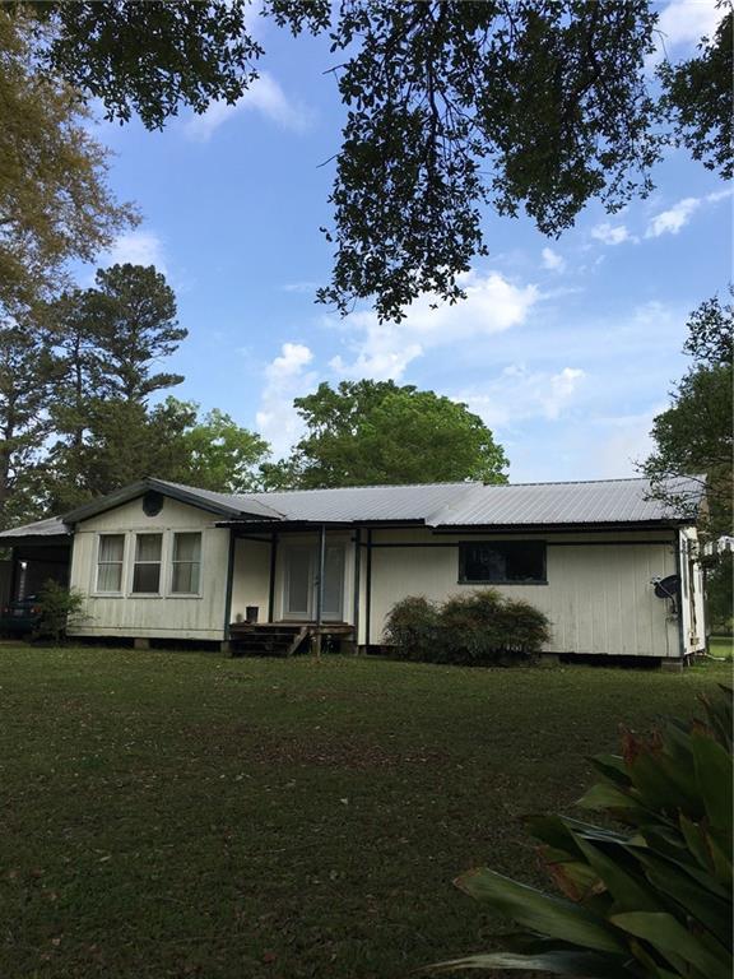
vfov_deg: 61.7
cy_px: 490
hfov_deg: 48.2
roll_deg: -3.0
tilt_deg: +11.7
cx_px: 367
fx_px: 820
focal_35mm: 29
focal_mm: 4.15
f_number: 2.2
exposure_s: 1/1221
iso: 25
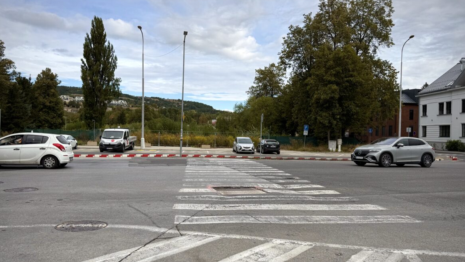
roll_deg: -2.0
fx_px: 333
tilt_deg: +0.6
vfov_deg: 42.9
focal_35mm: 27
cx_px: 233
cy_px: 131
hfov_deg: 69.9
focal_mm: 6.76
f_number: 1.78
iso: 80
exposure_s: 1/3584
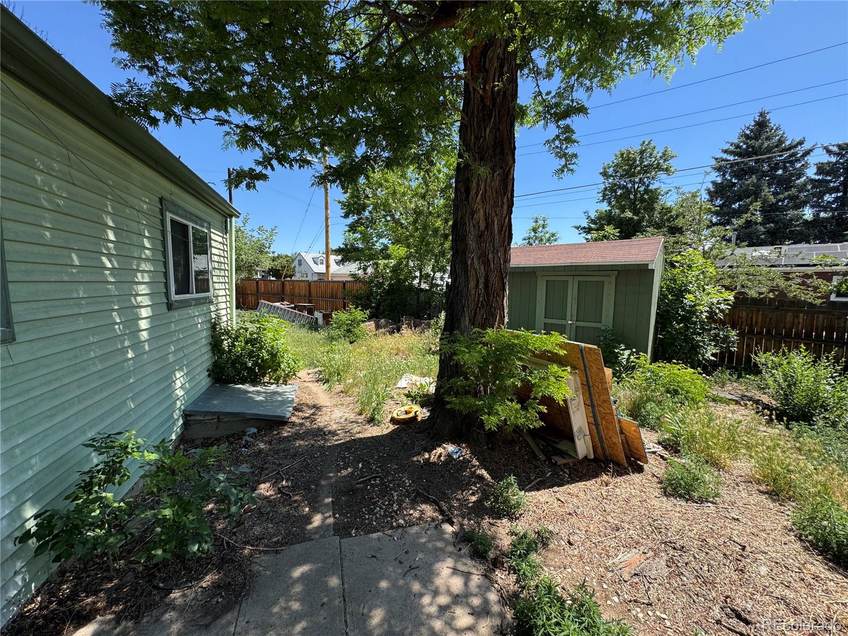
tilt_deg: -5.7
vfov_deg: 85.7
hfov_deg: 102.1
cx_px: 424
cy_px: 318
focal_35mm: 14
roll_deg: -1.2
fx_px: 343
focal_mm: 2.22
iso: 40
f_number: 2.2
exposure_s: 1/727
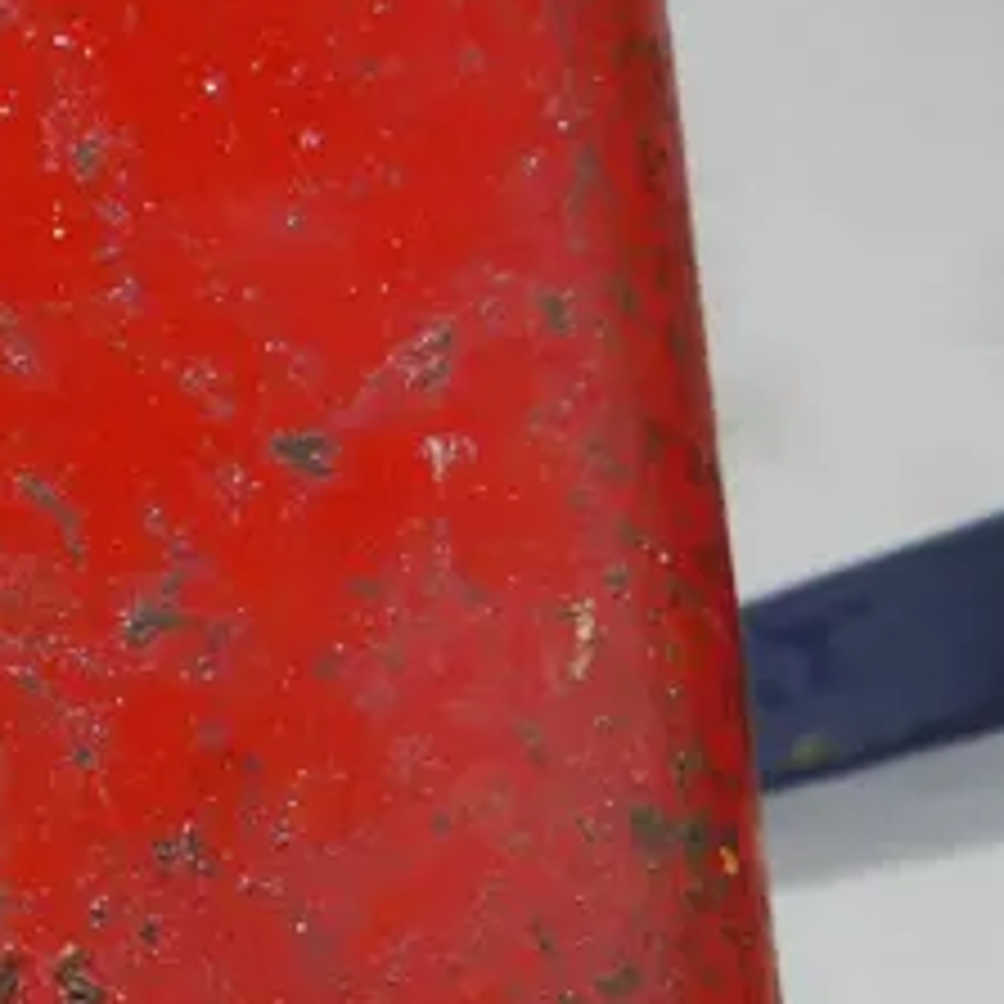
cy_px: 376
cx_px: -882
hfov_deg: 11.6
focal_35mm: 138
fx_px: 4528
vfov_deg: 12.6
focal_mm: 17
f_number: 4
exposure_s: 1/60
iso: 400
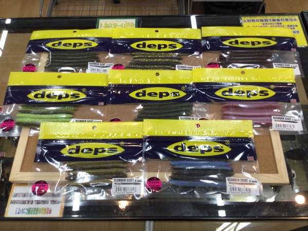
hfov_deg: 58.4
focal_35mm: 31
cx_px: 154
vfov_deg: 45.4
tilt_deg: -62.9
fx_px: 276
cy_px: 116
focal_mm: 3.3
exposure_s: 1/50
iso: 32
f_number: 2.4
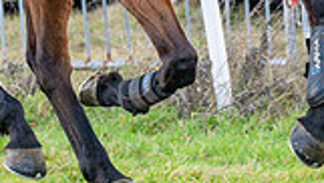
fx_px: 10433
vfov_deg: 1.0
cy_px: -181
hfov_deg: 1.8
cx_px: 169
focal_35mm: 1213
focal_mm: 150
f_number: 4
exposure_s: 1/1000
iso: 500
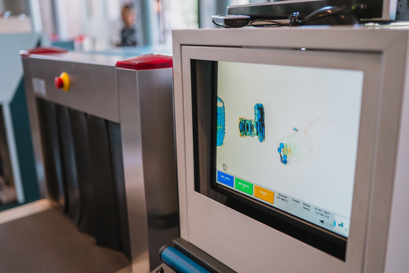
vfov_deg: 37.9
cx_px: 204
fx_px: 398
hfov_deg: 54.4
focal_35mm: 35
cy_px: 136
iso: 640
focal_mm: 35
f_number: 1.6
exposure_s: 1/250
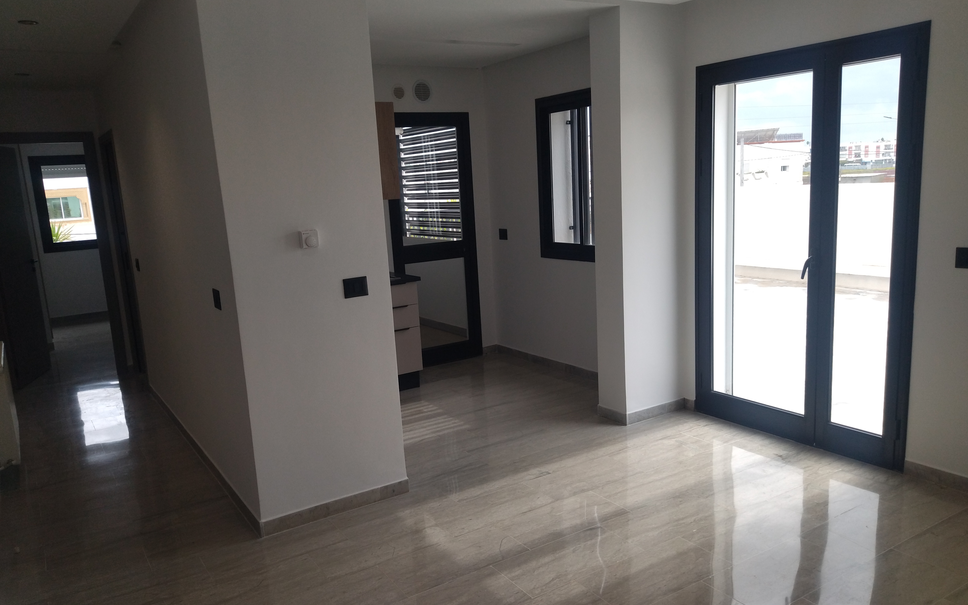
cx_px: 480
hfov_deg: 64.6
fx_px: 765
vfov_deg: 43.1
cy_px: 322
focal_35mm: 29
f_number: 1.79
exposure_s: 1/360
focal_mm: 4.74
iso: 99
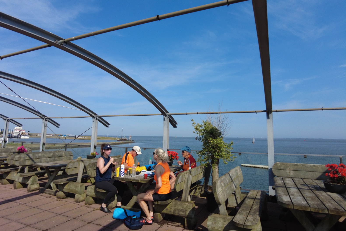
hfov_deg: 81.2
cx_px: 172
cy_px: 105
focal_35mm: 21
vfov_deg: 59.4
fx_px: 202
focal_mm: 4.4
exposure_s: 1/2000
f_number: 1.8
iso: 100
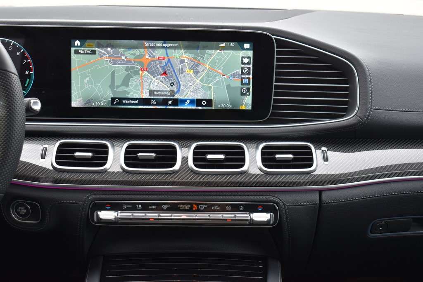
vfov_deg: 23.8
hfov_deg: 35.0
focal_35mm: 57
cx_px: 212
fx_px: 670
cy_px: 141
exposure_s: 1/125
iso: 400
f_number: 5.6
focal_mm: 38
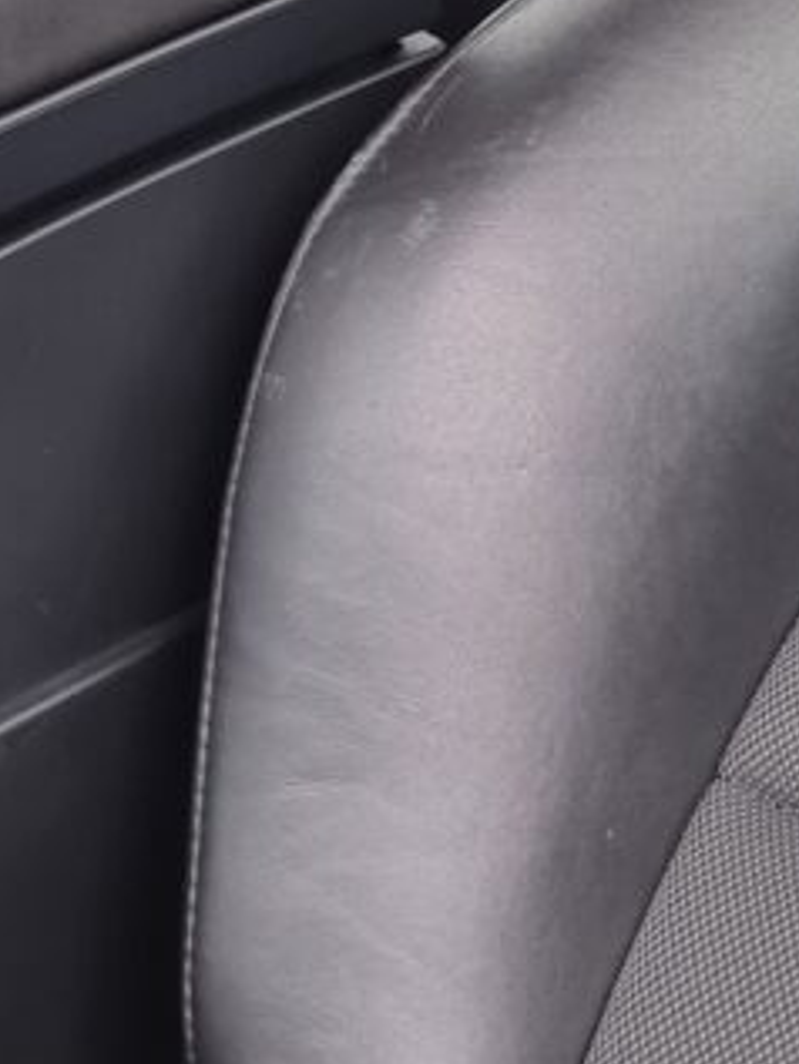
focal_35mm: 121
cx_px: 634
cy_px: -379
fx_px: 3721
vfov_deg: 15.4
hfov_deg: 12.2
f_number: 1.8
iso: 125
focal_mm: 6.7
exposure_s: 1/100
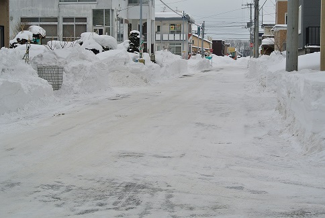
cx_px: 162
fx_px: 732
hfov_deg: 25.0
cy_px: 109
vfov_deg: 16.9
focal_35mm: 81
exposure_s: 1/500
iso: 100
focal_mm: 30
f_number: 5.6
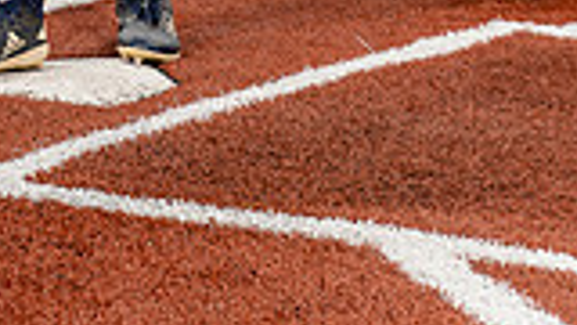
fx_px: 3152
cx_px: 65
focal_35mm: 206
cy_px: -415
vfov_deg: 5.7
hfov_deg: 10.4
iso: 200
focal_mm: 70
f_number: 5.6
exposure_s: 1/250
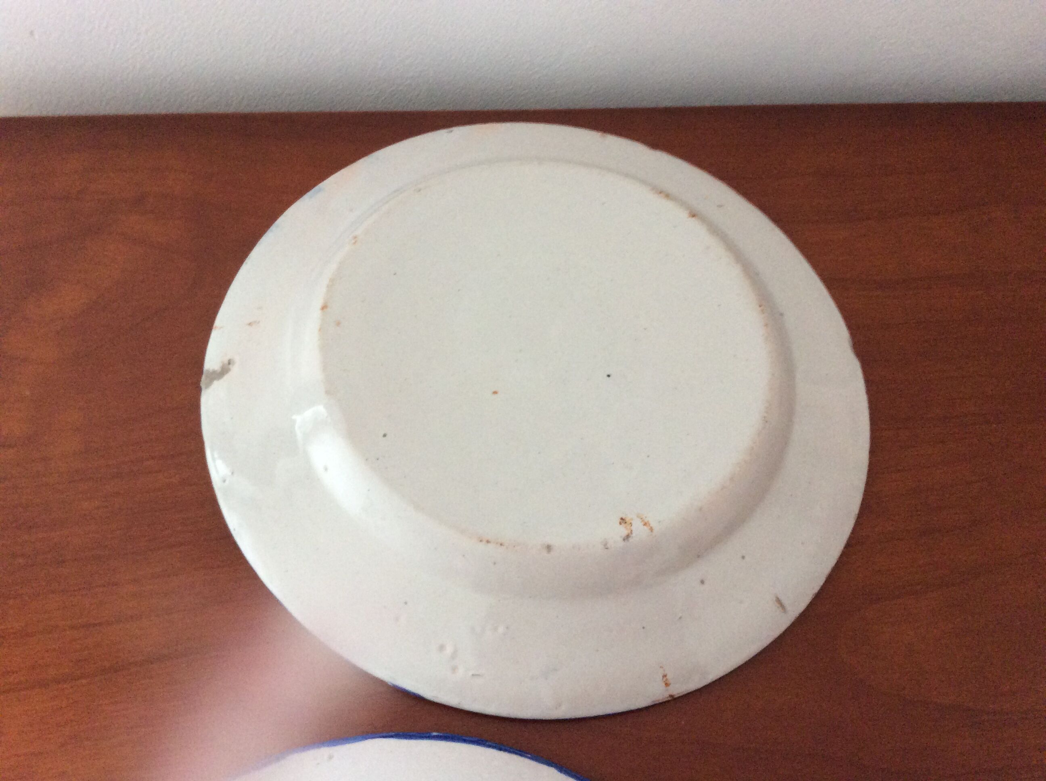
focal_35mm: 32
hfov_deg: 56.9
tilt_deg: -62.9
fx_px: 966
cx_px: 523
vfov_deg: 44.1
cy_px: 390
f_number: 2.4
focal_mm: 3.3
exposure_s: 1/25
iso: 200
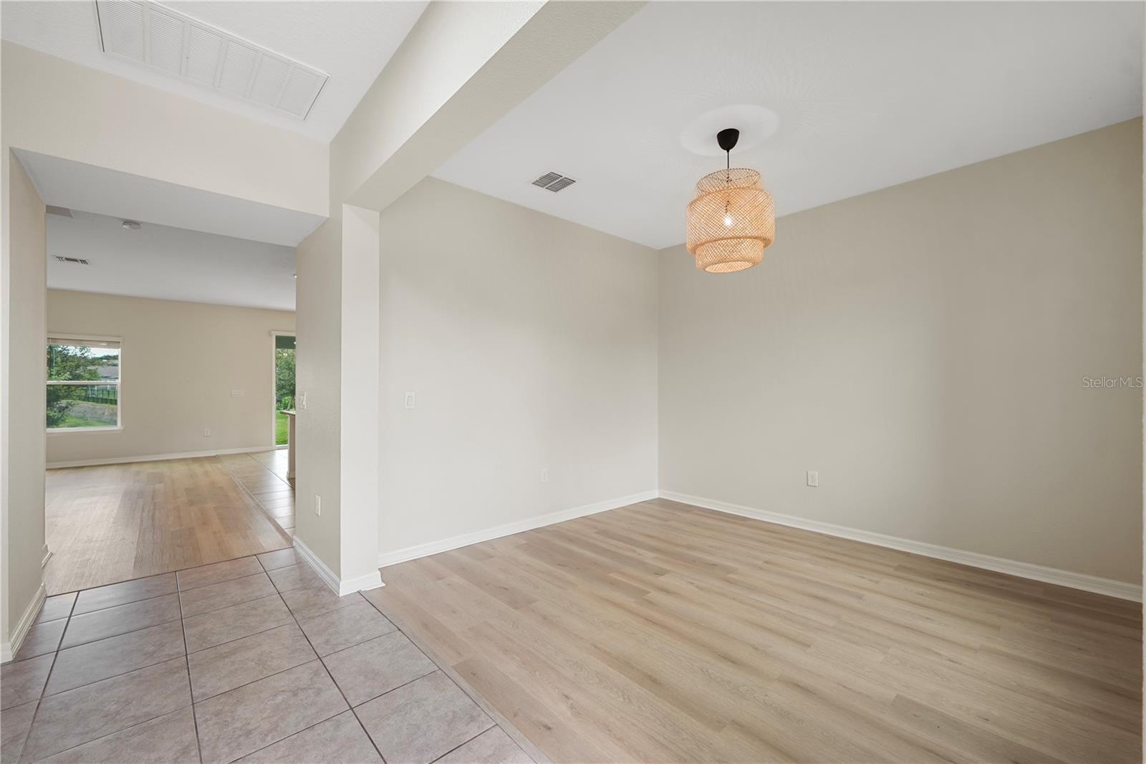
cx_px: 573
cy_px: 382
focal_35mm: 14
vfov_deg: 81.2
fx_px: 446
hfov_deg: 104.3
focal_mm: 14
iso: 250
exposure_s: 1/8
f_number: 5.6
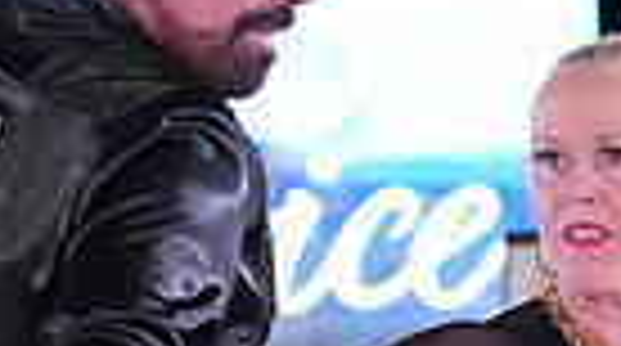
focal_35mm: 424
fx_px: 6968
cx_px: 565
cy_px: 917
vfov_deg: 2.8
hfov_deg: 5.1
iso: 8000
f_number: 5
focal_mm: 96
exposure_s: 1/400
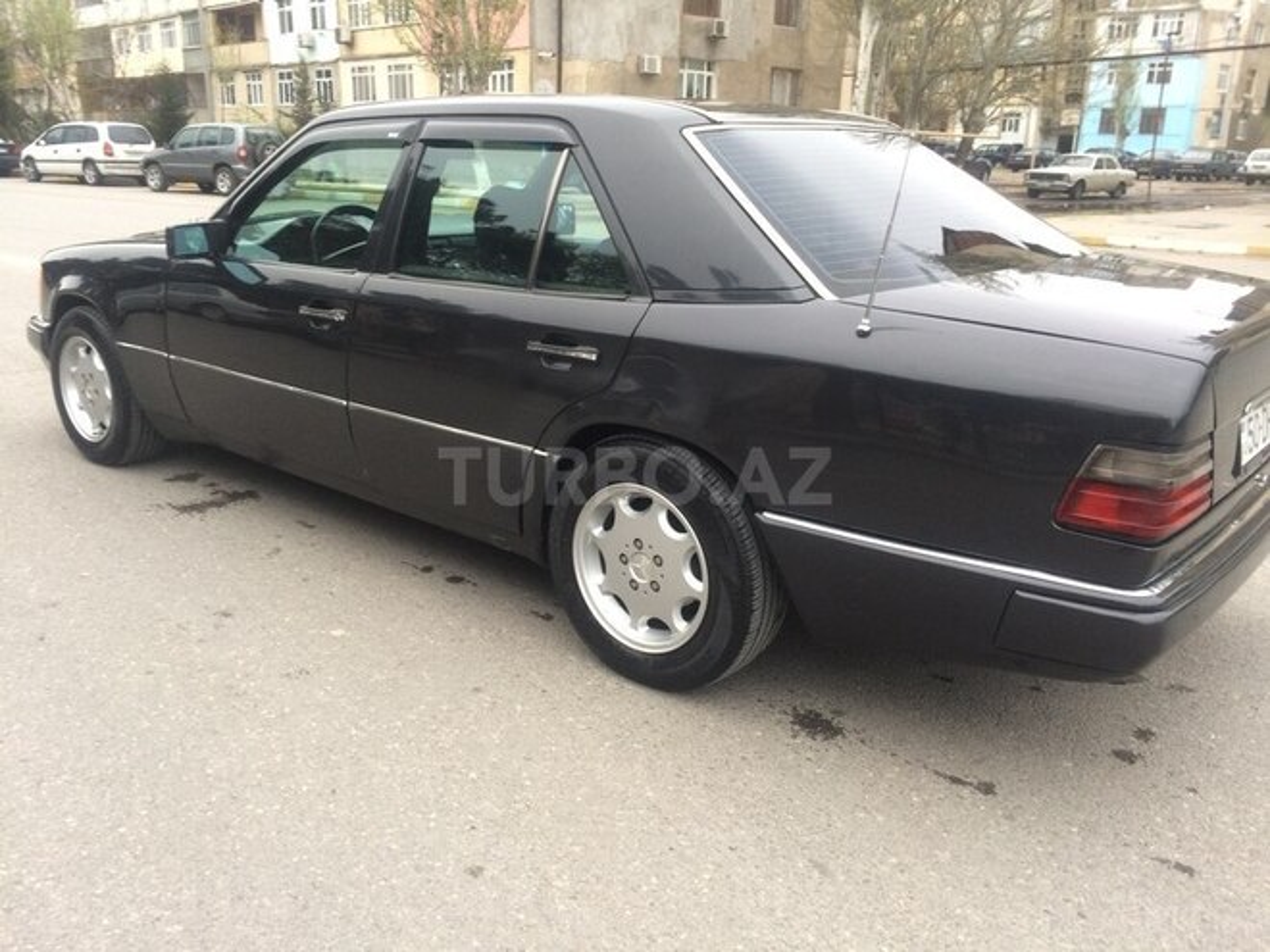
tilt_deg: -17.1
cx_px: 635
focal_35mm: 29
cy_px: 476
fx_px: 1064
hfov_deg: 61.7
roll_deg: +0.6
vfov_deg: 48.2
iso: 64
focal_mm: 4.15
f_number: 2.2
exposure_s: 1/33
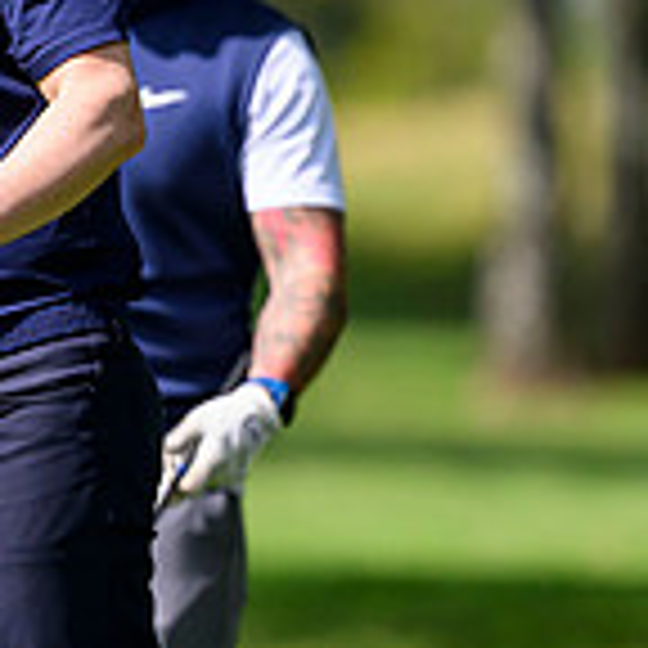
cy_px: 178
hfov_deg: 1.0
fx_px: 38249
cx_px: -229
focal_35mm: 1806
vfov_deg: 1.0
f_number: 3.5
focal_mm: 400
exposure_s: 1/4000
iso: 500
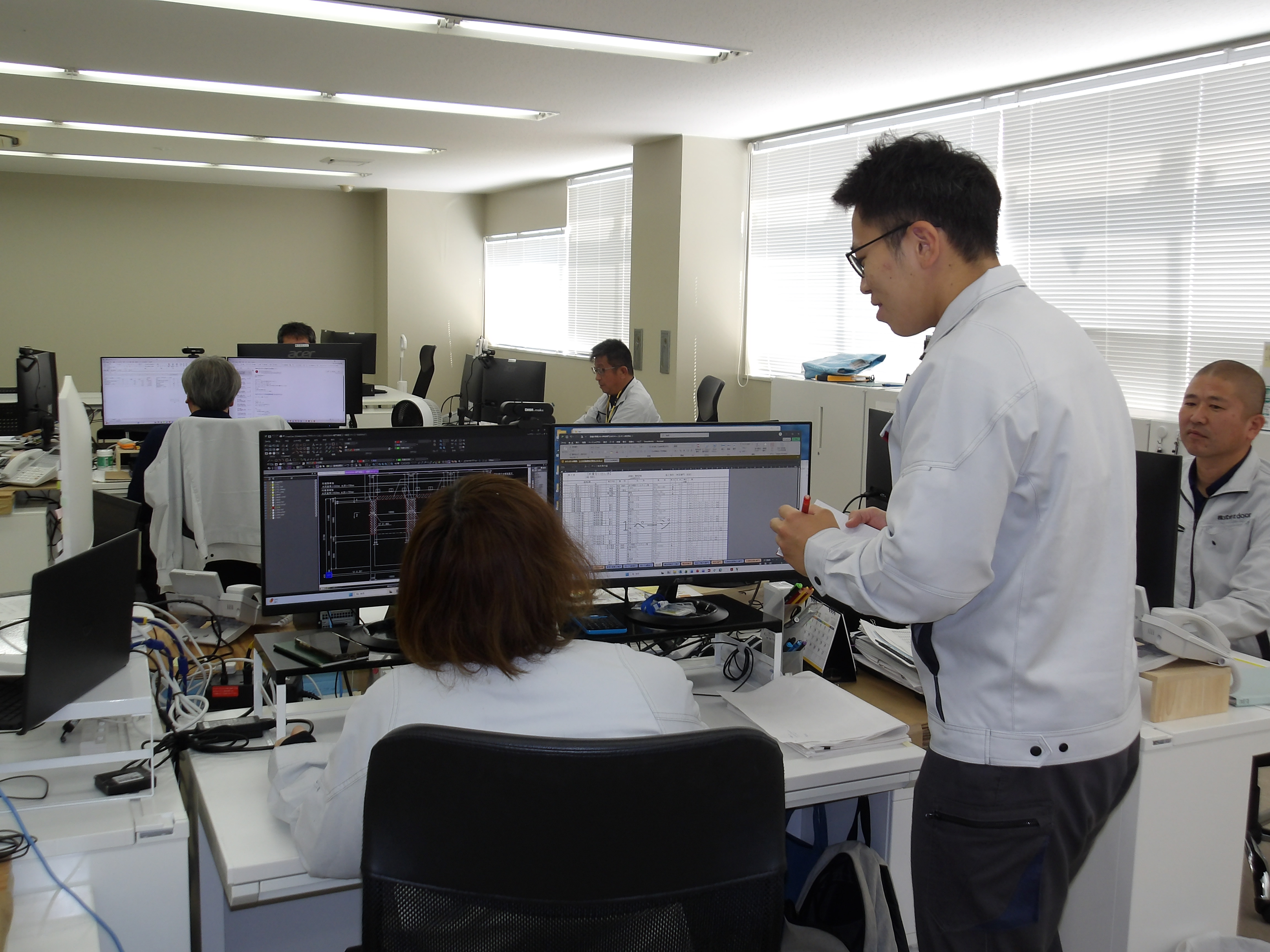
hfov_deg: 54.0
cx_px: 635
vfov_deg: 41.8
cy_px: 476
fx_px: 1247
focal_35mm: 34
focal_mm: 6.1
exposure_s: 1/62
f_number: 3.3
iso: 100
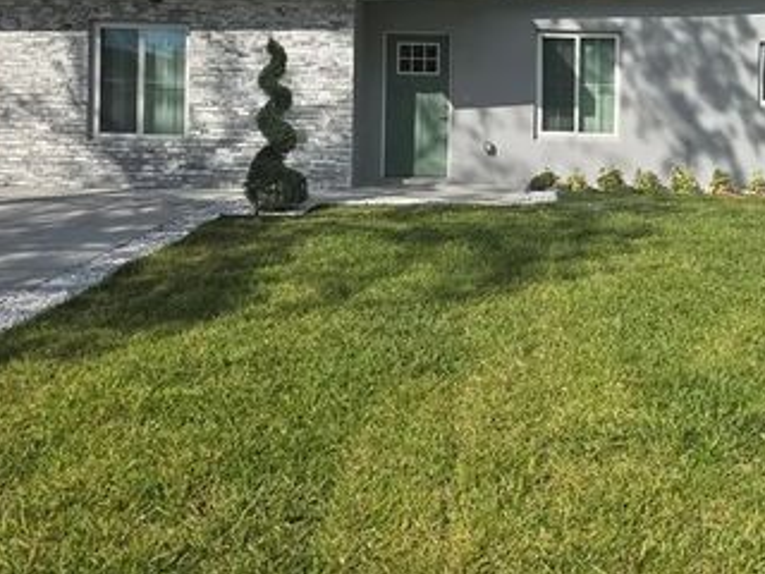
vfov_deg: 30.8
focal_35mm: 46
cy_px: 120
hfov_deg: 39.4
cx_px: 626
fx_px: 1017
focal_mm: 6.3
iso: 80
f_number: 1.7
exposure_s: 1/6355
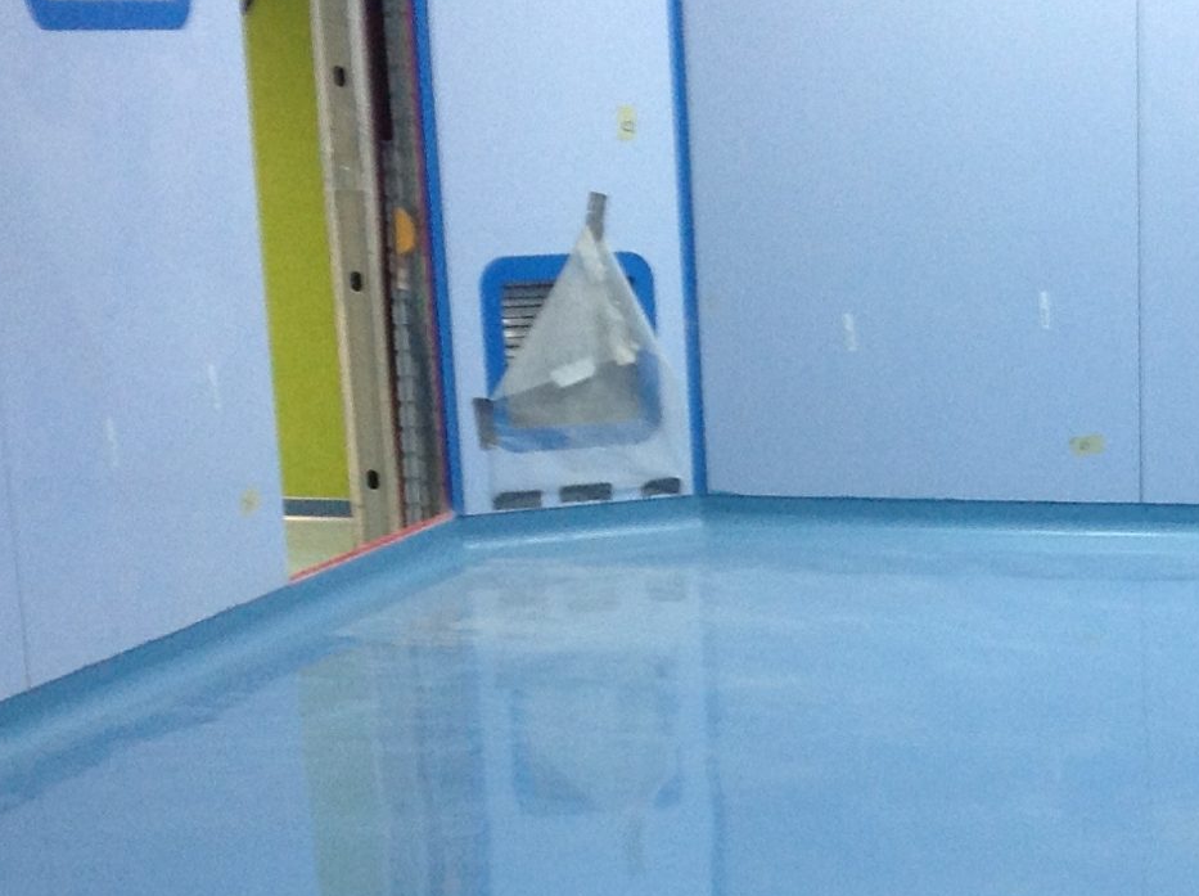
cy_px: 937
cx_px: 1151
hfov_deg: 19.9
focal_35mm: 96
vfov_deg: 15.0
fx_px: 3320
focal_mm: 4.28
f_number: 2.4
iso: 100
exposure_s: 1/15
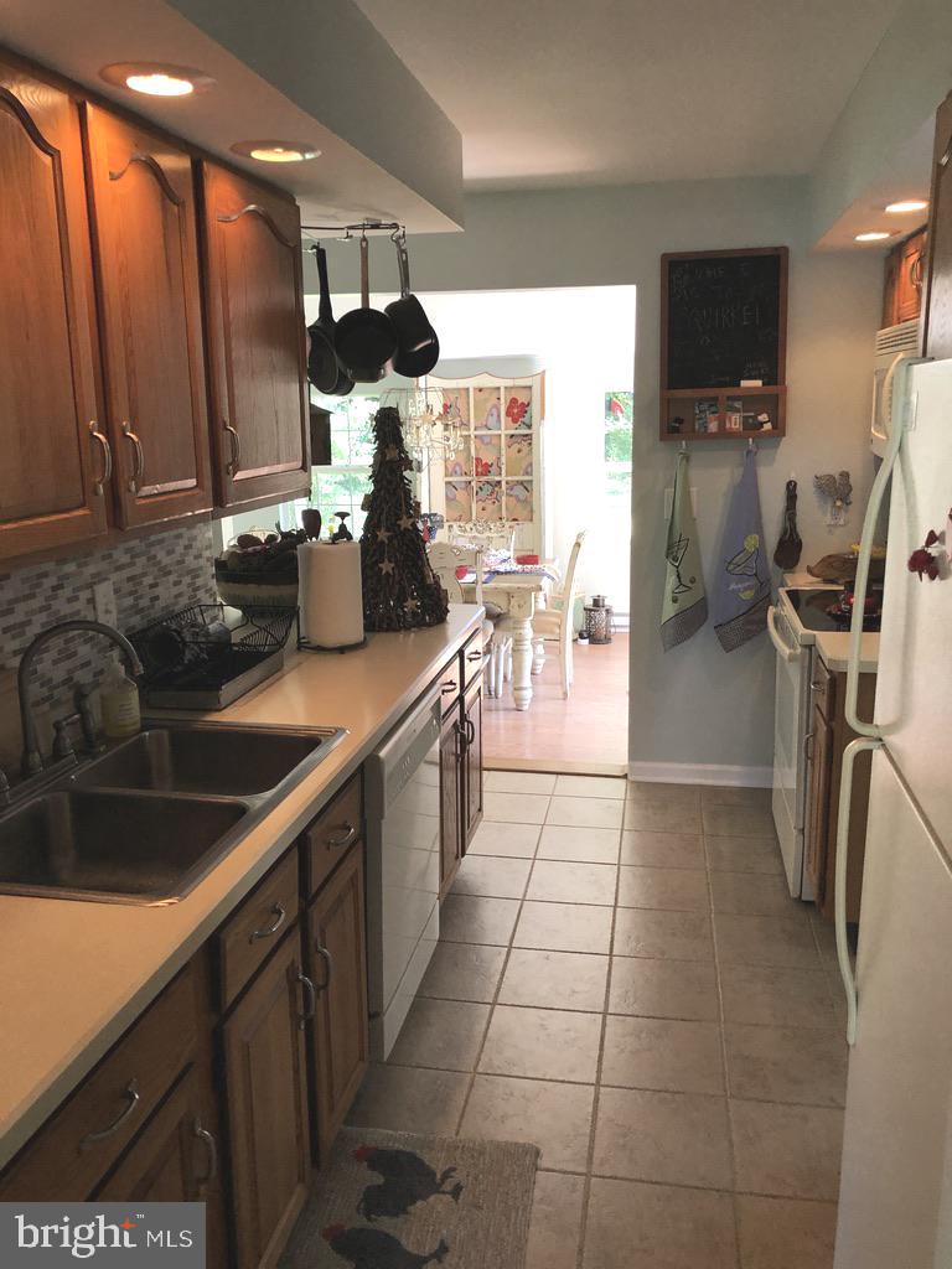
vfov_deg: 63.4
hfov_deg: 49.7
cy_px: 634
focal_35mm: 28
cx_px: 476
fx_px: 1027
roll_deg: +1.4
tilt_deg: -12.9
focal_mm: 3.99
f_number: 1.8
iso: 32
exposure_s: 1/30
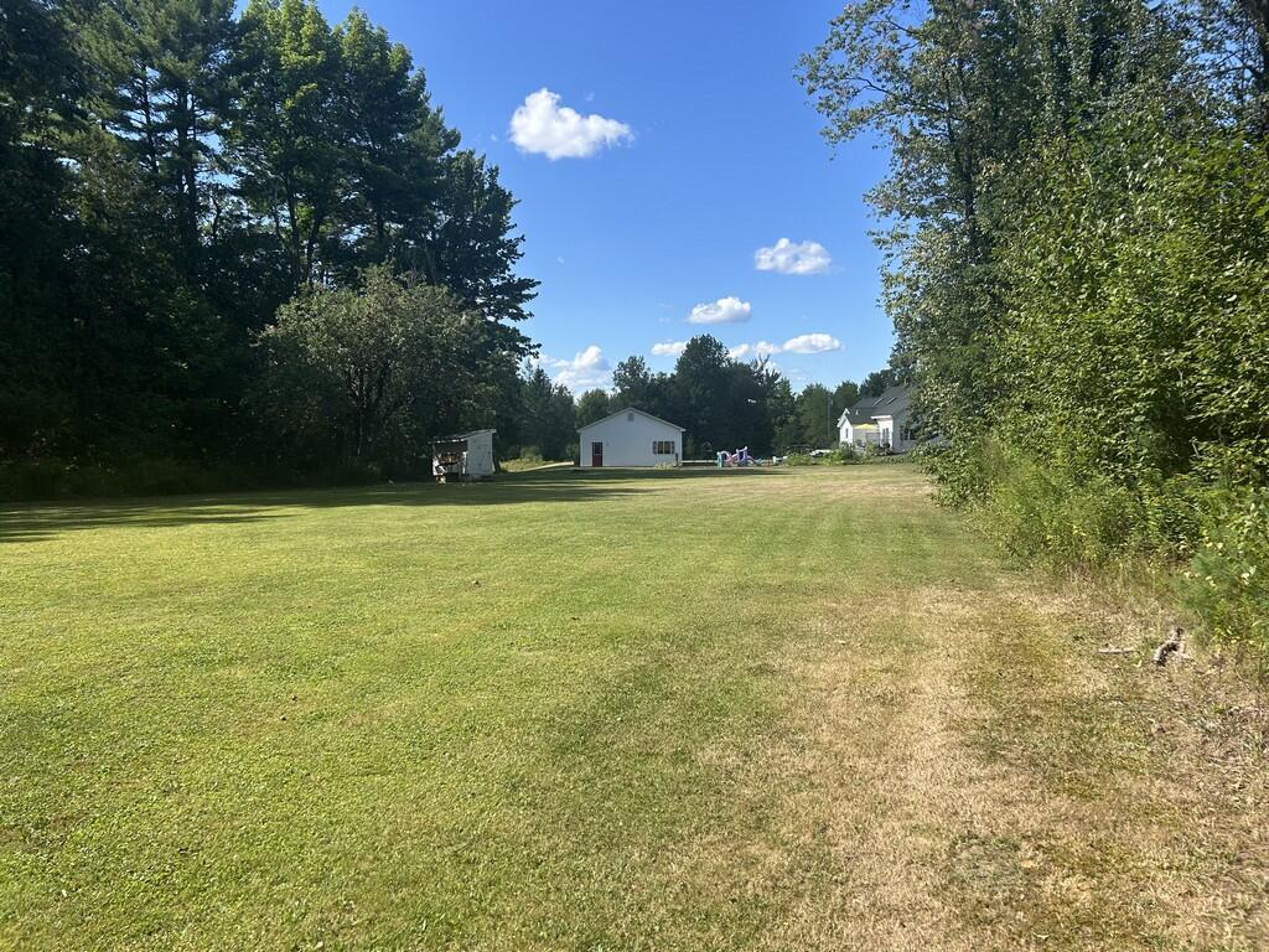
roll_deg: -0.4
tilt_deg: -1.5
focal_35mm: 26
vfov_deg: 53.1
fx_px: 953
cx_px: 634
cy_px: 476
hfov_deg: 67.3
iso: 50
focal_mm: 5.7
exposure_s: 1/2632
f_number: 1.5
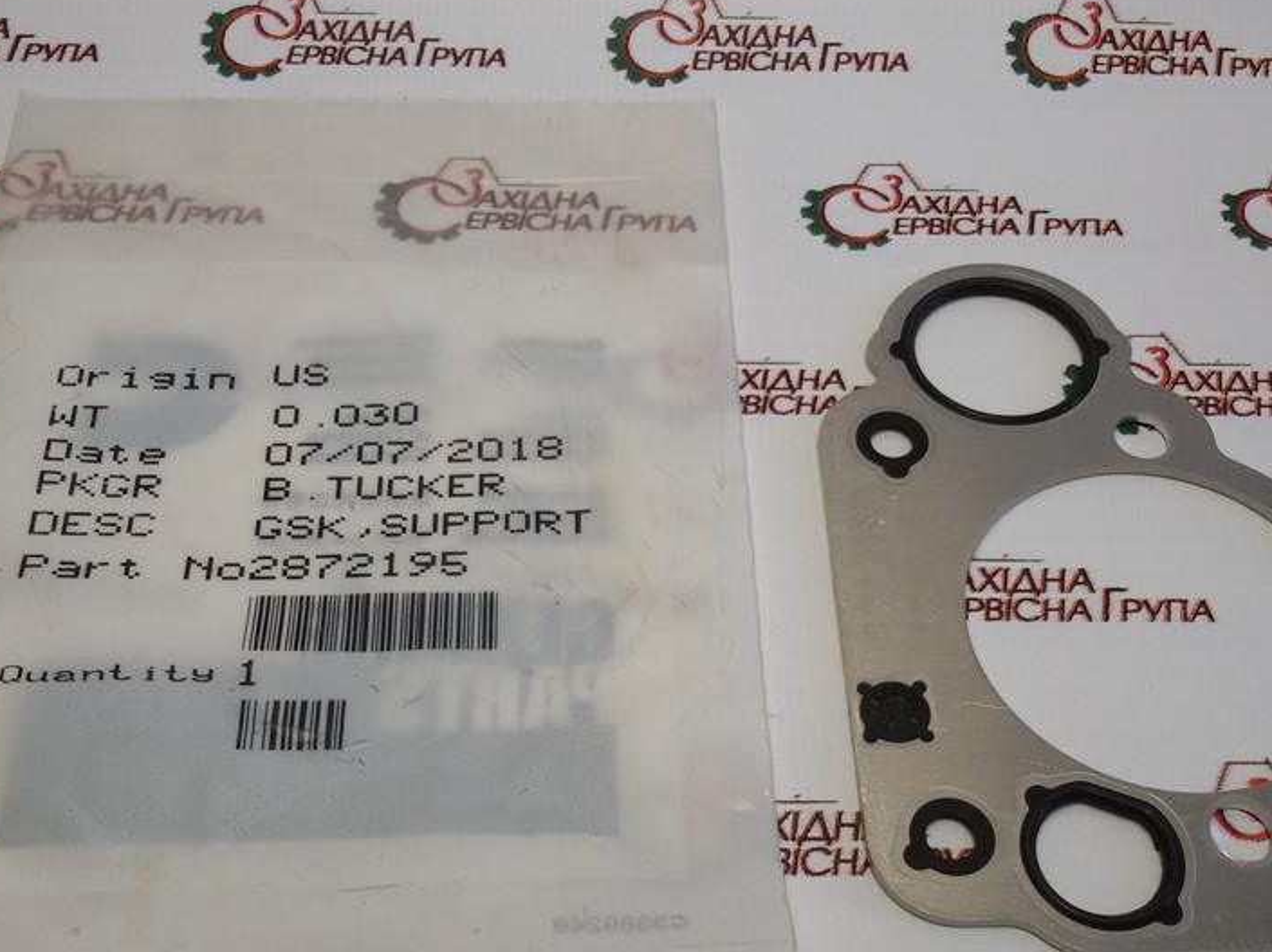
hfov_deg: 43.0
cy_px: 591
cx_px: 648
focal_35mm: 44
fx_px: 1616
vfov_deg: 32.7
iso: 40
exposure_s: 1/100
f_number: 2.4
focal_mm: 2.93
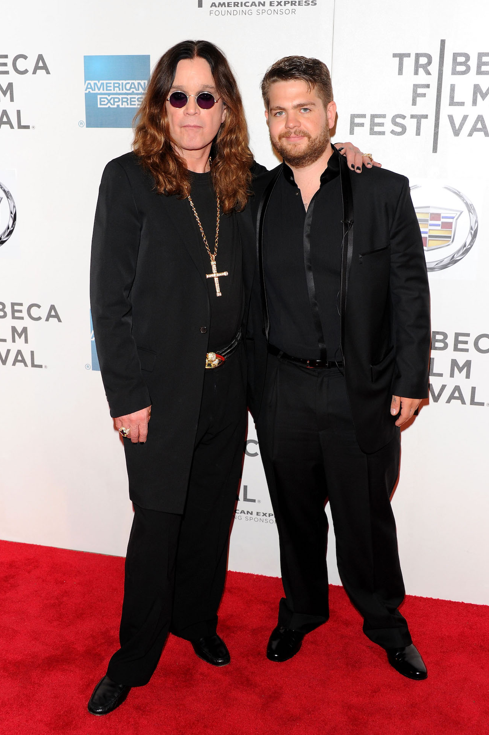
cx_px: 238
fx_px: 714
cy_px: 371
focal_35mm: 35
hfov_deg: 37.8
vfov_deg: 54.5
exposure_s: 1/250
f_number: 7.1
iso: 800
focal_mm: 34
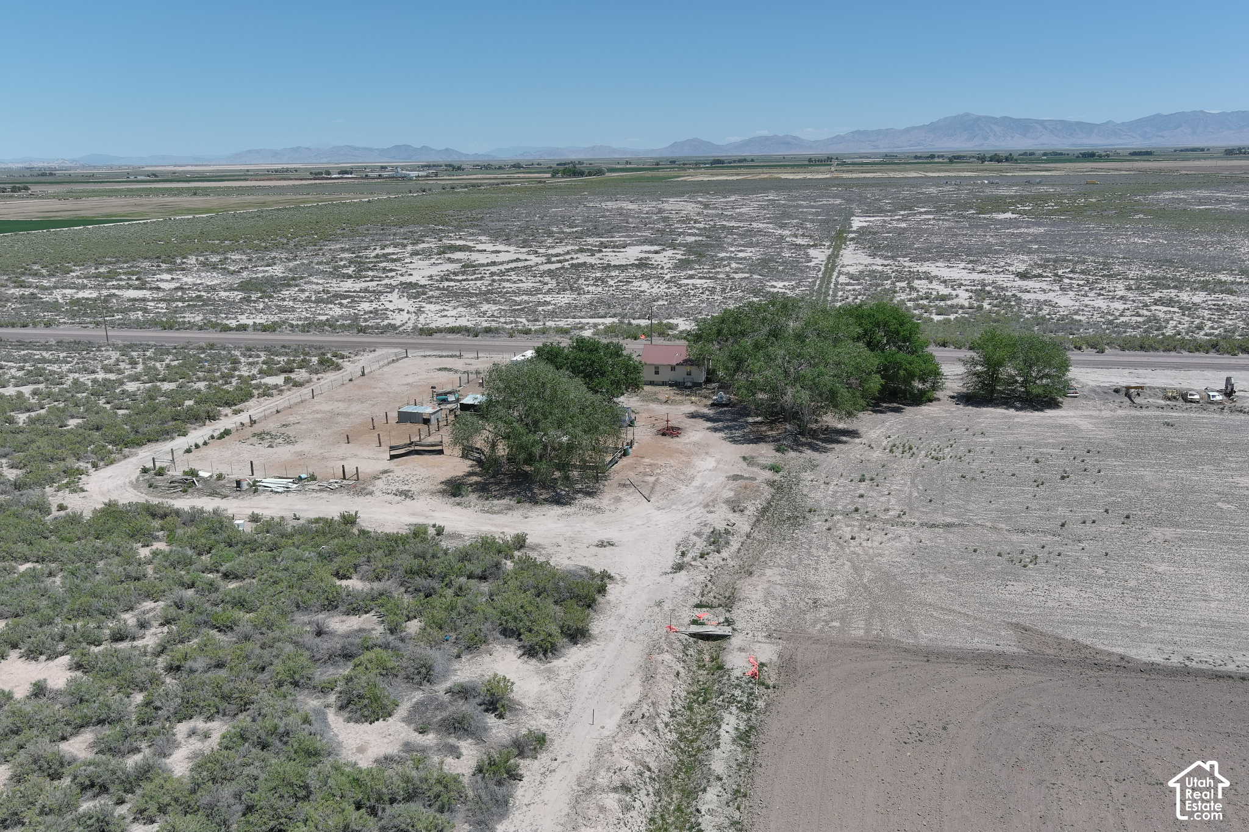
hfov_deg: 63.7
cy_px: 416
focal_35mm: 29
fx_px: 1006
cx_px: 624
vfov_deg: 45.0
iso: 100
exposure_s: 1/1600
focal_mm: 10.13
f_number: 2.8
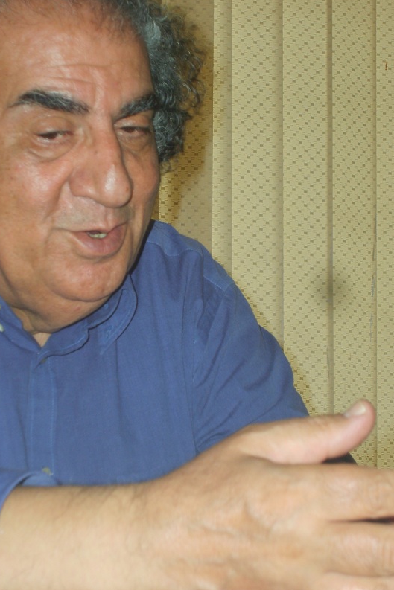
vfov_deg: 23.9
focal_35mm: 85
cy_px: 296
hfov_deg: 16.1
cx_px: 188
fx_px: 1395
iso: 100
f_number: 4.2
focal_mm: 13.7
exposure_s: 1/60
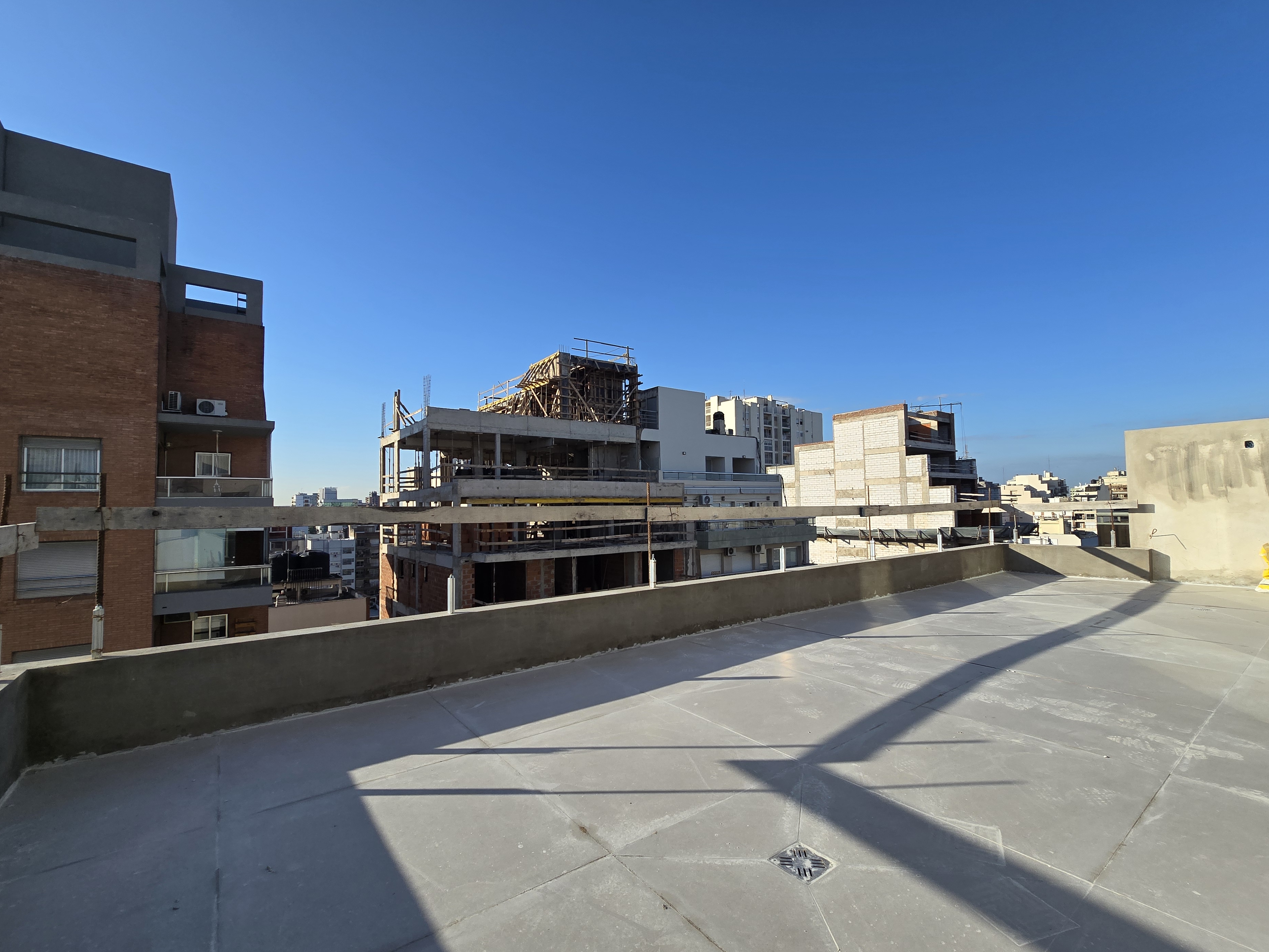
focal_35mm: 14
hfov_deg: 102.1
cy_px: 487
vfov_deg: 85.7
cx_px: 642
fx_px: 513
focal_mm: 2.2
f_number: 2.2
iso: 50
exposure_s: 1/2246
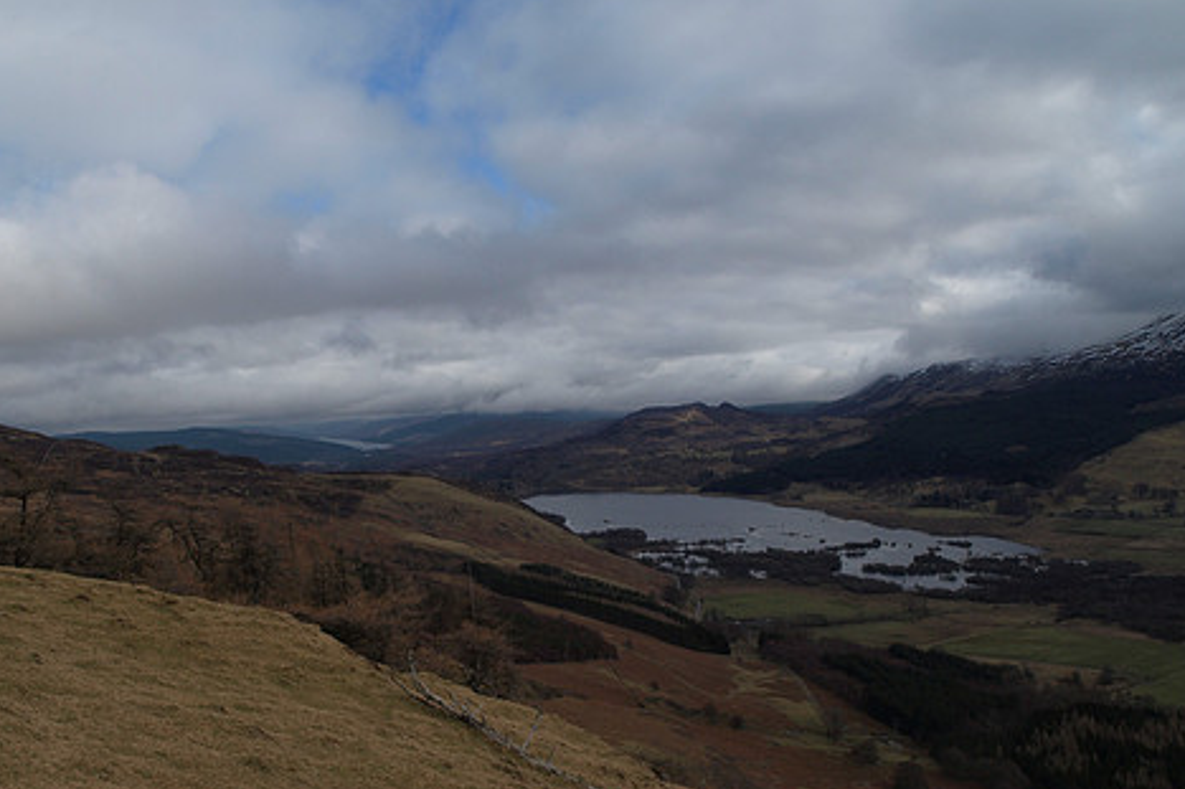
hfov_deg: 60.2
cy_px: 486
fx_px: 1020
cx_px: 528
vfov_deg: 42.0
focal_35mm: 31
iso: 200
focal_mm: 12
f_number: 8
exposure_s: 1/640
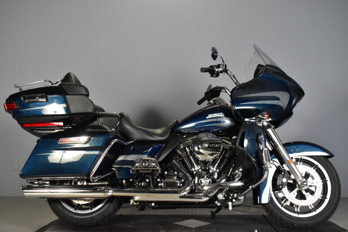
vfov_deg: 31.9
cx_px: 174
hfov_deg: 46.4
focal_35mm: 42
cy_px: 116
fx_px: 406
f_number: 7.1
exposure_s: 1/125
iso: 3200
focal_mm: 28
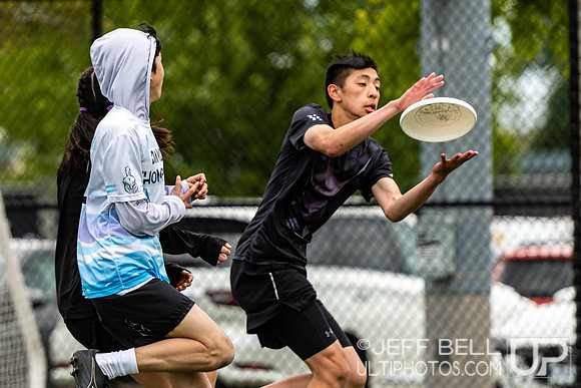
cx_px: 185
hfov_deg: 4.1
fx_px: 8121
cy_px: 150
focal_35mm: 503
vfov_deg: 2.7
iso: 125
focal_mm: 200
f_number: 2.8
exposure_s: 1/1600
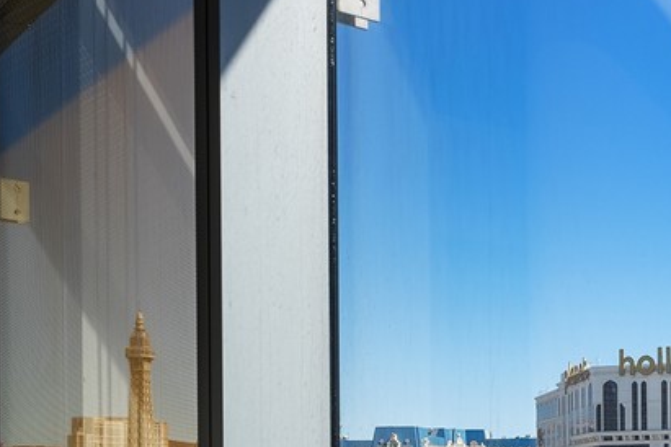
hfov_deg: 28.1
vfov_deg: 19.5
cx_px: 713
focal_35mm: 66
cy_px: 519
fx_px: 1230
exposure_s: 1/250
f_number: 7.1
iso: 320
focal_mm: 25
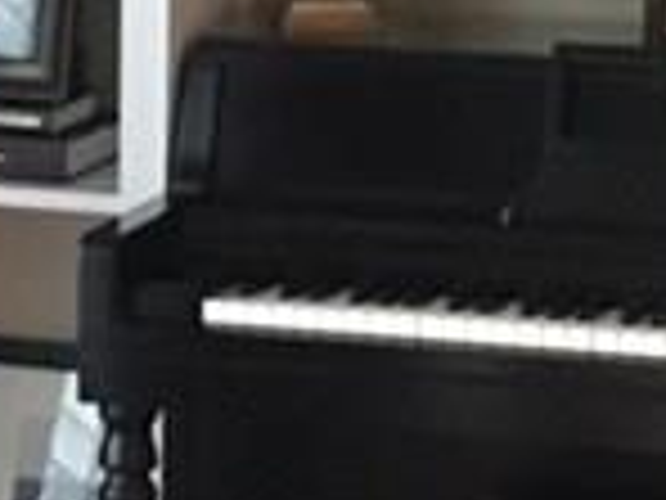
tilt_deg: -5.5
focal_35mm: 200
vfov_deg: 7.3
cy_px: -189
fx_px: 3848
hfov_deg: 9.8
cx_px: 4
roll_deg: -0.8
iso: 800
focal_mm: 4.15
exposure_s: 1/15
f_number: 2.2
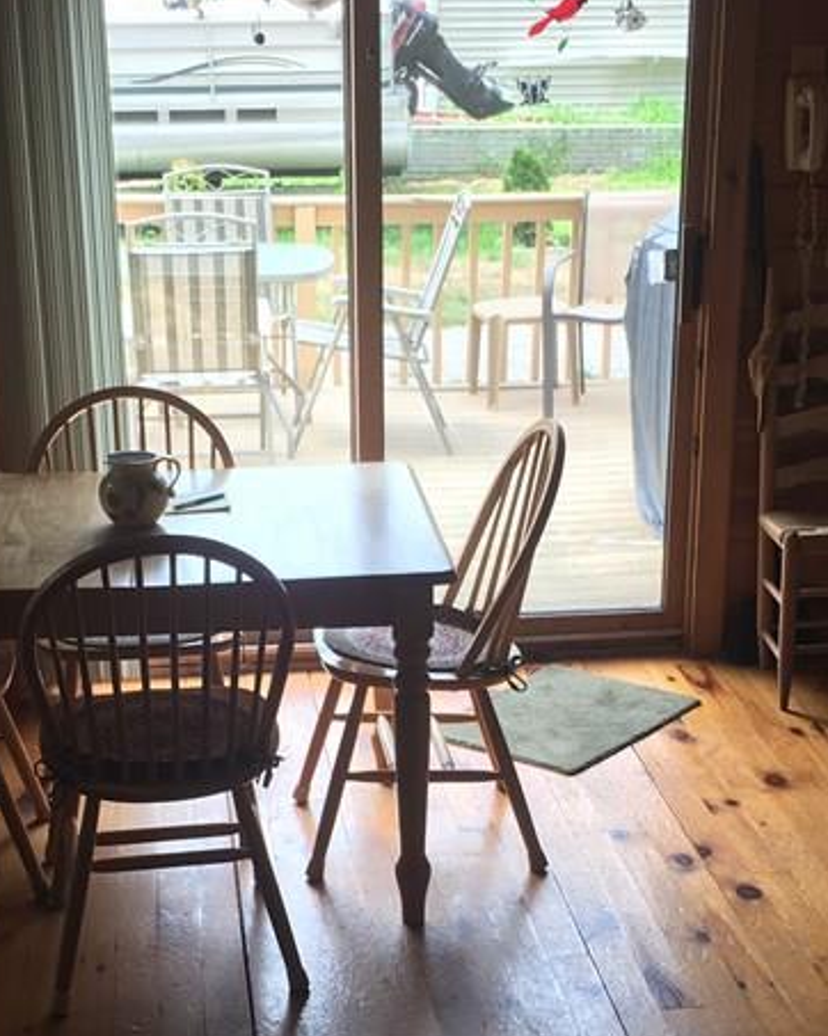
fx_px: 1962
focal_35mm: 64
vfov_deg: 29.1
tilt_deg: -18.3
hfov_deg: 23.8
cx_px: 407
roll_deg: +1.0
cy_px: 780
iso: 25
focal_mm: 4.15
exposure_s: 1/60
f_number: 2.2
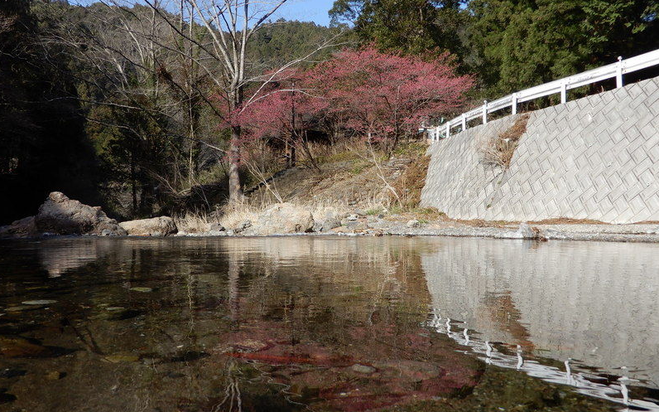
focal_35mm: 38
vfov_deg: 33.6
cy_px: 195
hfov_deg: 51.6
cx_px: 328
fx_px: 682
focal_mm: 6.2
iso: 80
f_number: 4
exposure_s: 1/640
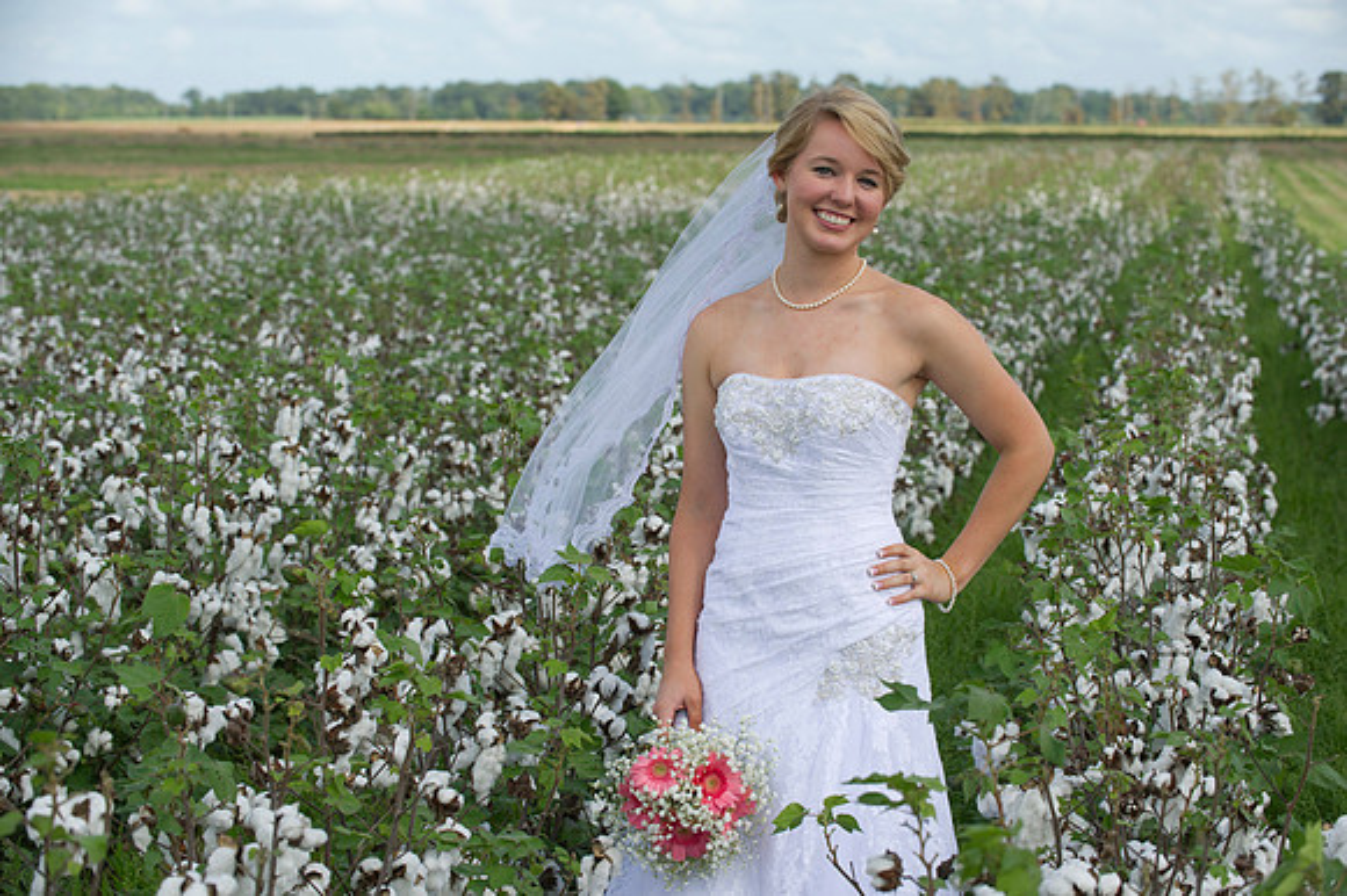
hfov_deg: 20.8
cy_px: 448
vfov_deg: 13.9
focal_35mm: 98
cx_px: 674
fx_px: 3665
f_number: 6.3
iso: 160
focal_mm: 98
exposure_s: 1/200
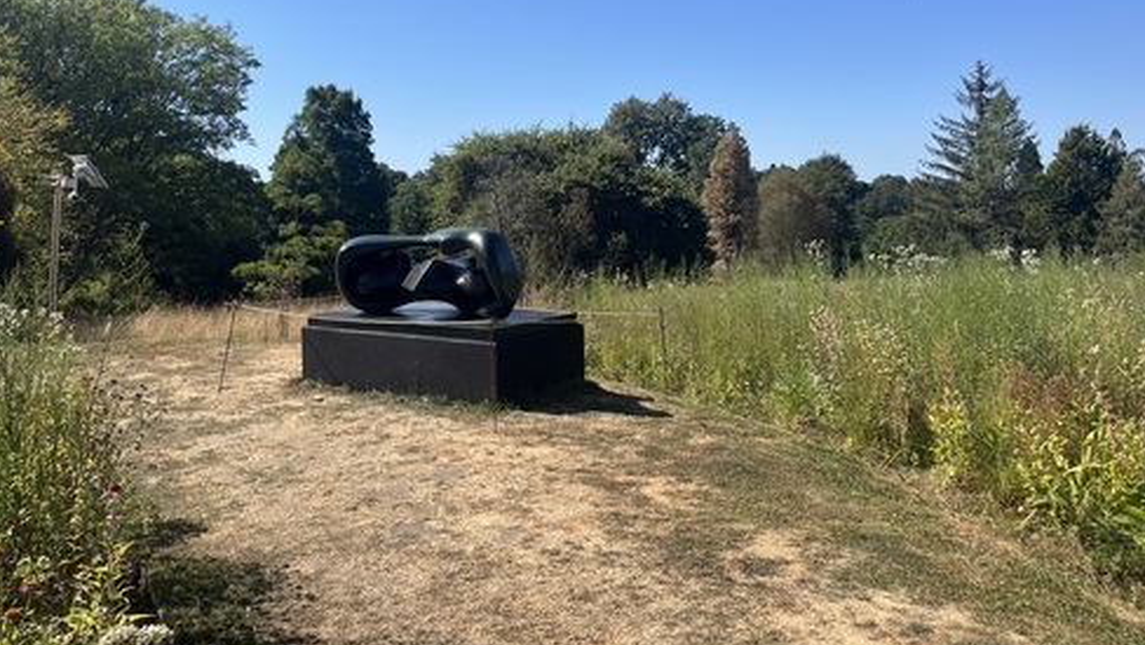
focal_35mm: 29
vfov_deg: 39.9
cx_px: 570
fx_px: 881
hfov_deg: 66.0
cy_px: 238
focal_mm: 5.1
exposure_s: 1/3311
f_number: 1.6
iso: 50
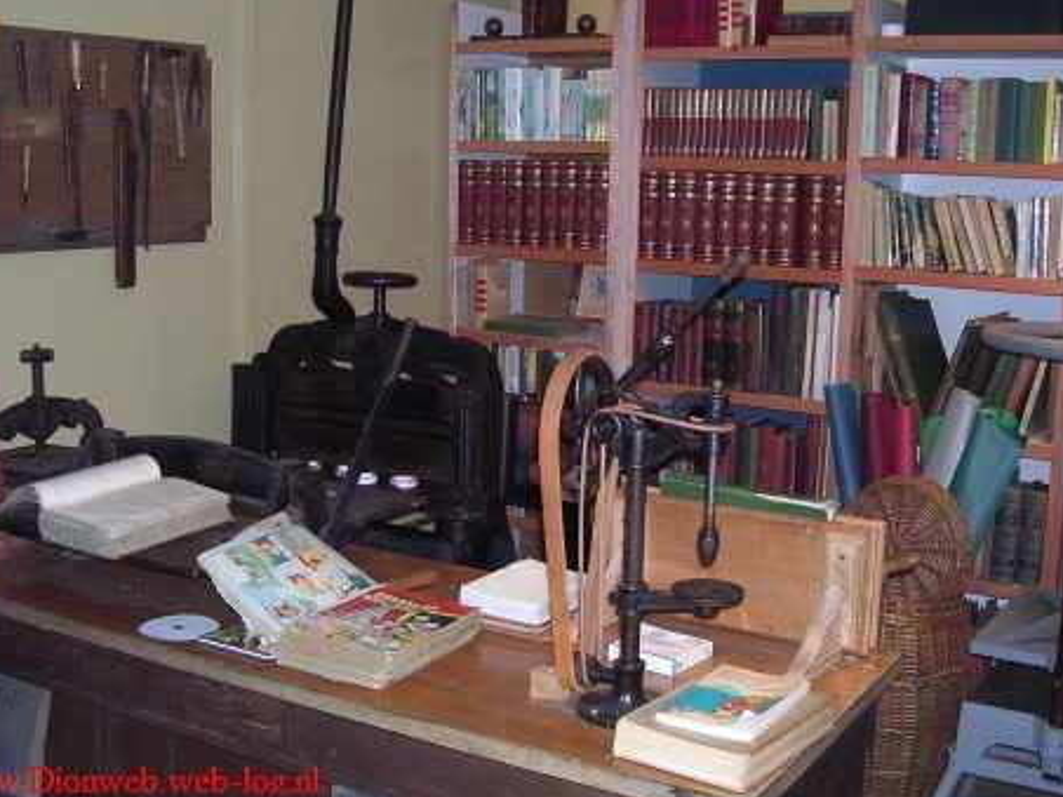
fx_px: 1320
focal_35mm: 43
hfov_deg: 43.8
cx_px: 543
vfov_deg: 33.6
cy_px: 390
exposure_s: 1/60.1
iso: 334
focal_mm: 5.8
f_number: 2.8
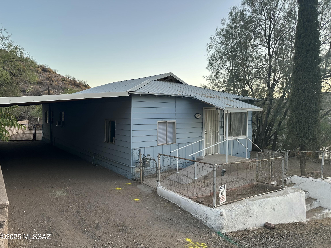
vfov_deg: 56.8
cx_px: 166
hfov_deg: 71.6
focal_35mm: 24
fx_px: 229
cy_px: 124
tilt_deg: -2.6
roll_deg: -0.6
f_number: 1.78
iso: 64
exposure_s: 1/127
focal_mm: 6.86
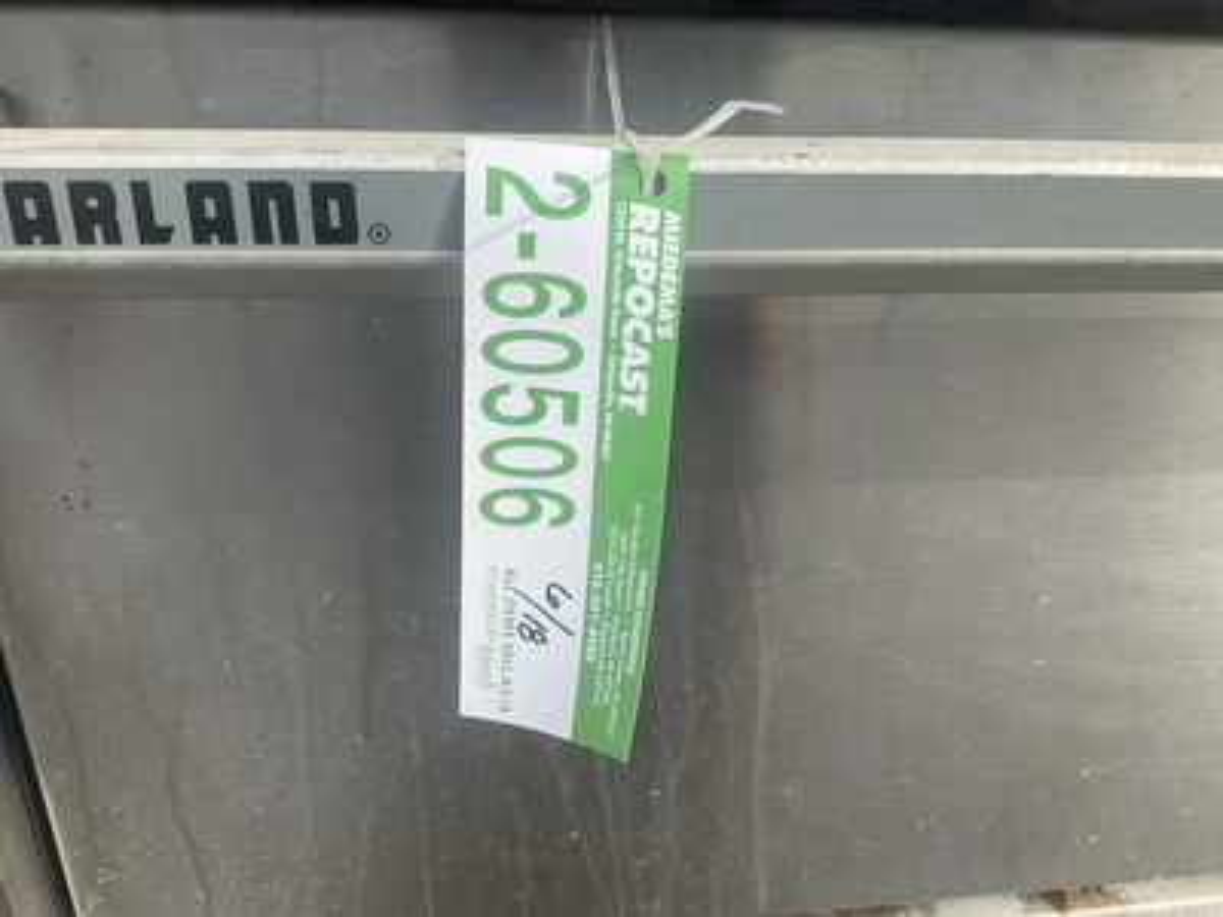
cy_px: 458
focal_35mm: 29
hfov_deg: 61.7
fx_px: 1025
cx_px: 612
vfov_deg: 48.2
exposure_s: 1/1121
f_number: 1.8
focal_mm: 3
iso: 25
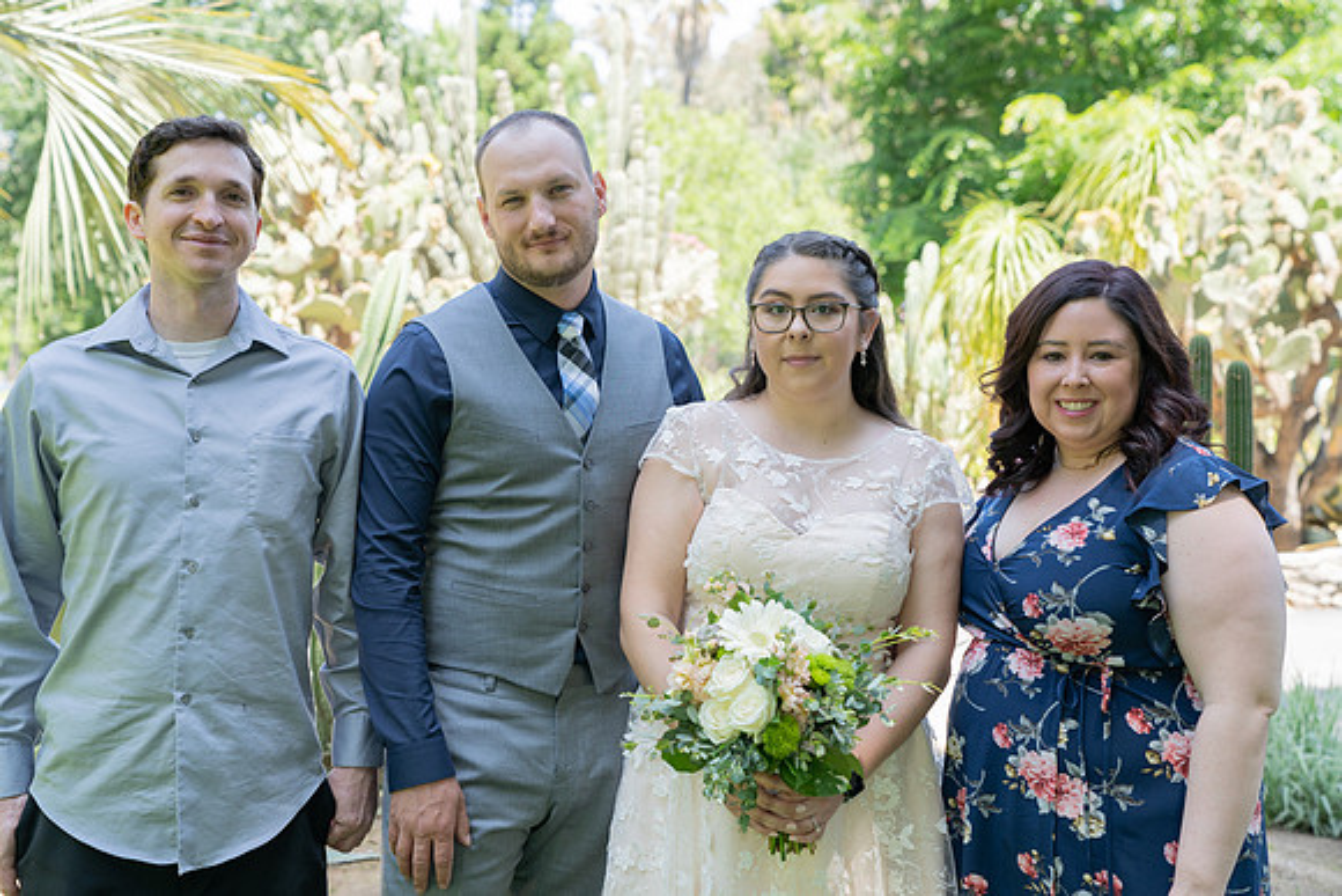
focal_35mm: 55
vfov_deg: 24.6
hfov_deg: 36.2
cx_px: 671
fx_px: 2051
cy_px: 448
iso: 250
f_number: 4
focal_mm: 55
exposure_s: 1/250
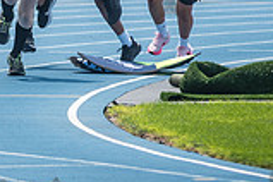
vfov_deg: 1.6
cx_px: -132
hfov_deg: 2.3
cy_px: -45
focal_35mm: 881
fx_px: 6680
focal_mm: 170
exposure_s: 1/1250
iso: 160
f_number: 5
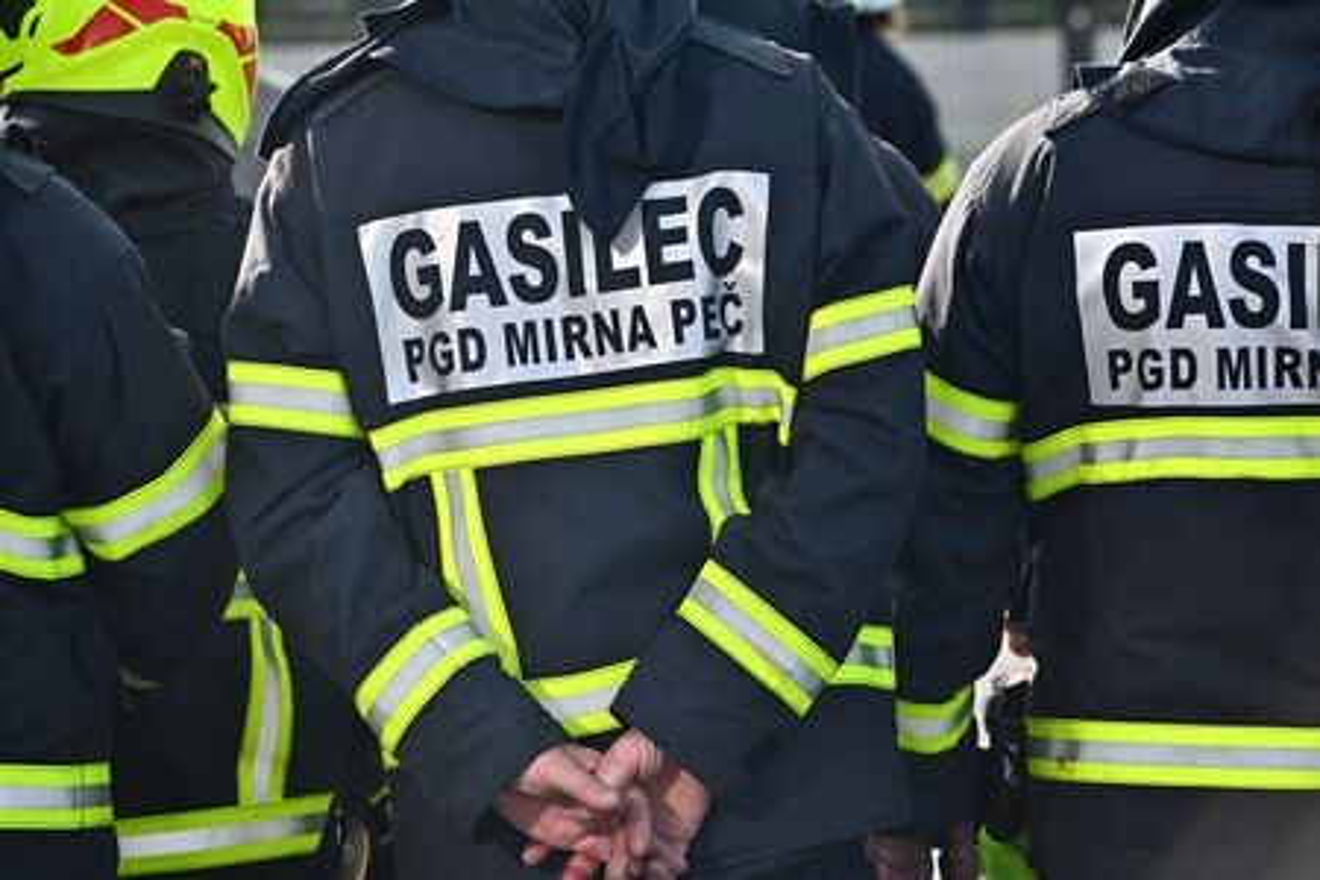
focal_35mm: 200
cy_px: 440
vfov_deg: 6.9
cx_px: 660
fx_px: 7333
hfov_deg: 10.3
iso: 1600
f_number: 8
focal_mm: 200
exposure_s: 1/1600
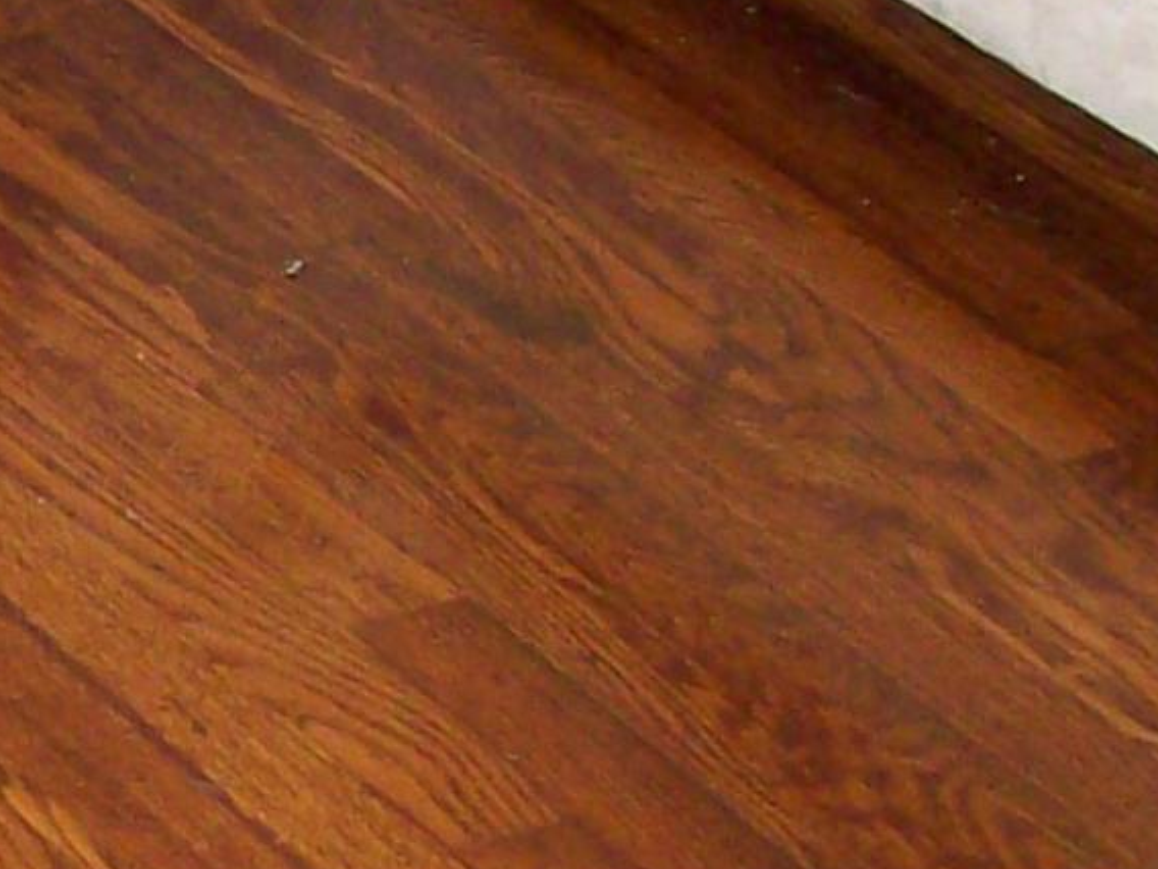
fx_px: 6356
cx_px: -1421
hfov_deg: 9.5
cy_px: -45
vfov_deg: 7.8
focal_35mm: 190
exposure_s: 1/64
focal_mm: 6
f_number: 2.7
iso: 140
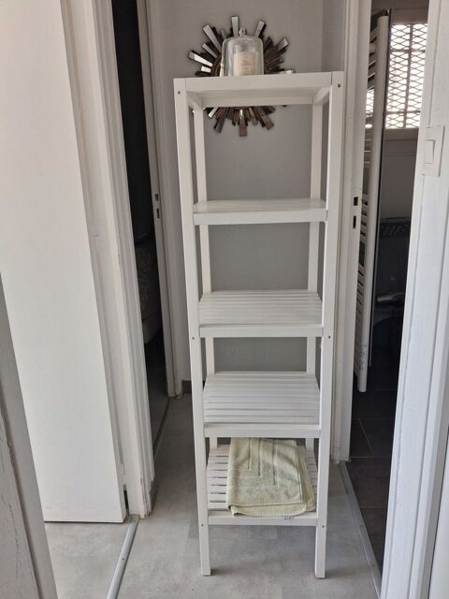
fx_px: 467
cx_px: 224
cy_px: 300
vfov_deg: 65.3
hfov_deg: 51.4
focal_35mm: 27
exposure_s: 1/100
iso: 125
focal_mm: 4
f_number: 1.8
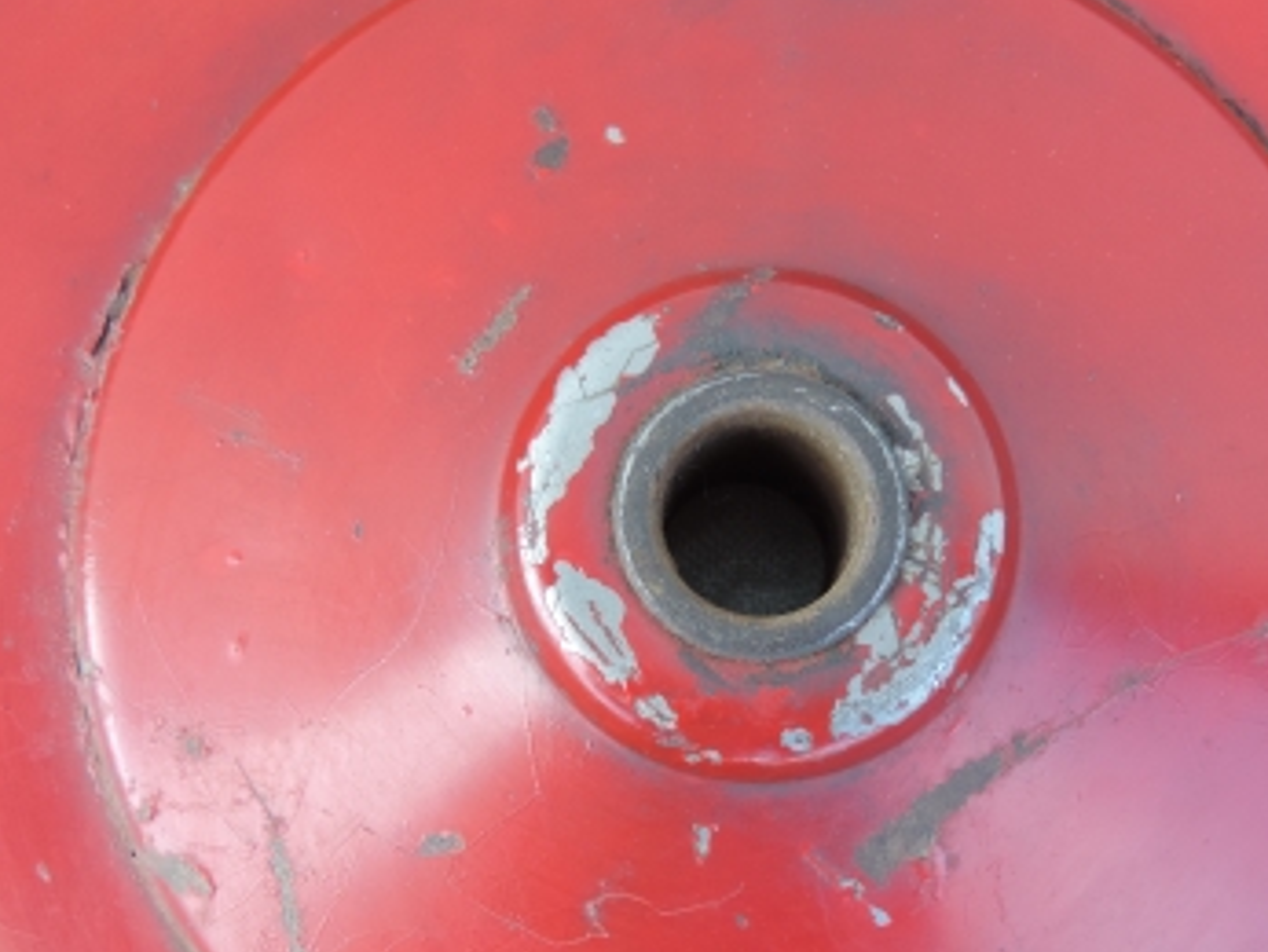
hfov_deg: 36.8
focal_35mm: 52
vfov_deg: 28.0
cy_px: 560
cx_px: 685
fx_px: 1906
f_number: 3.1
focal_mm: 5.3
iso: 80
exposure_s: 1/50
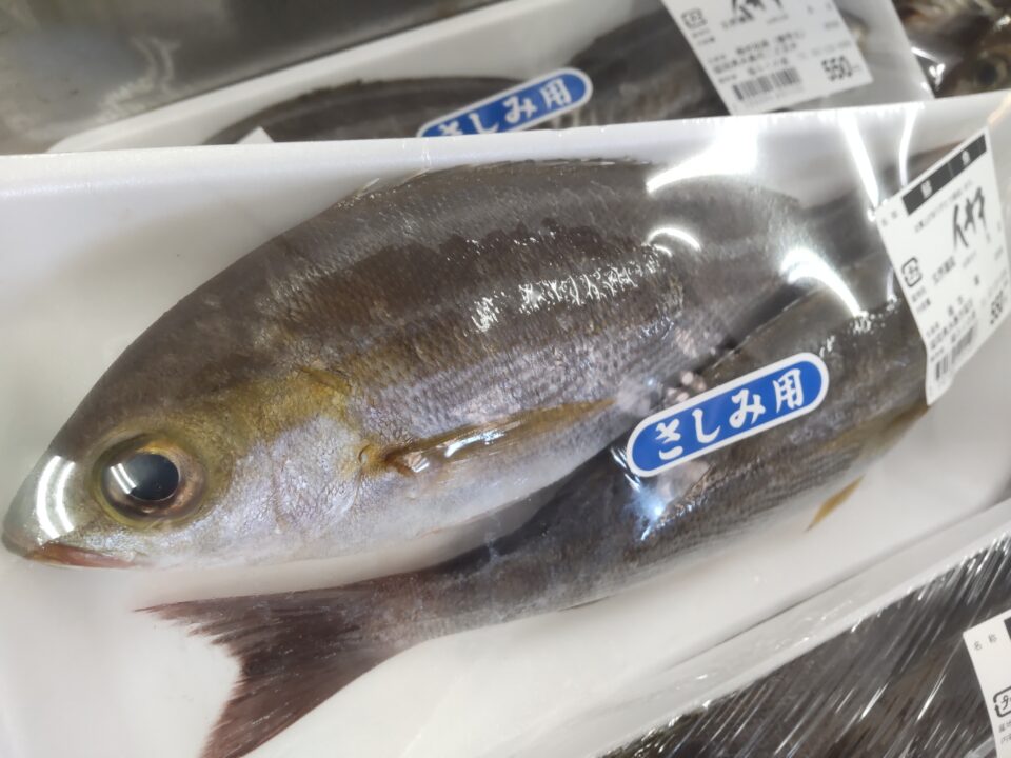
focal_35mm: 24
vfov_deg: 56.8
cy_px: 379
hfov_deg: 71.6
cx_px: 506
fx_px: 701
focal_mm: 3.43
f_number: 2
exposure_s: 1/50
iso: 161
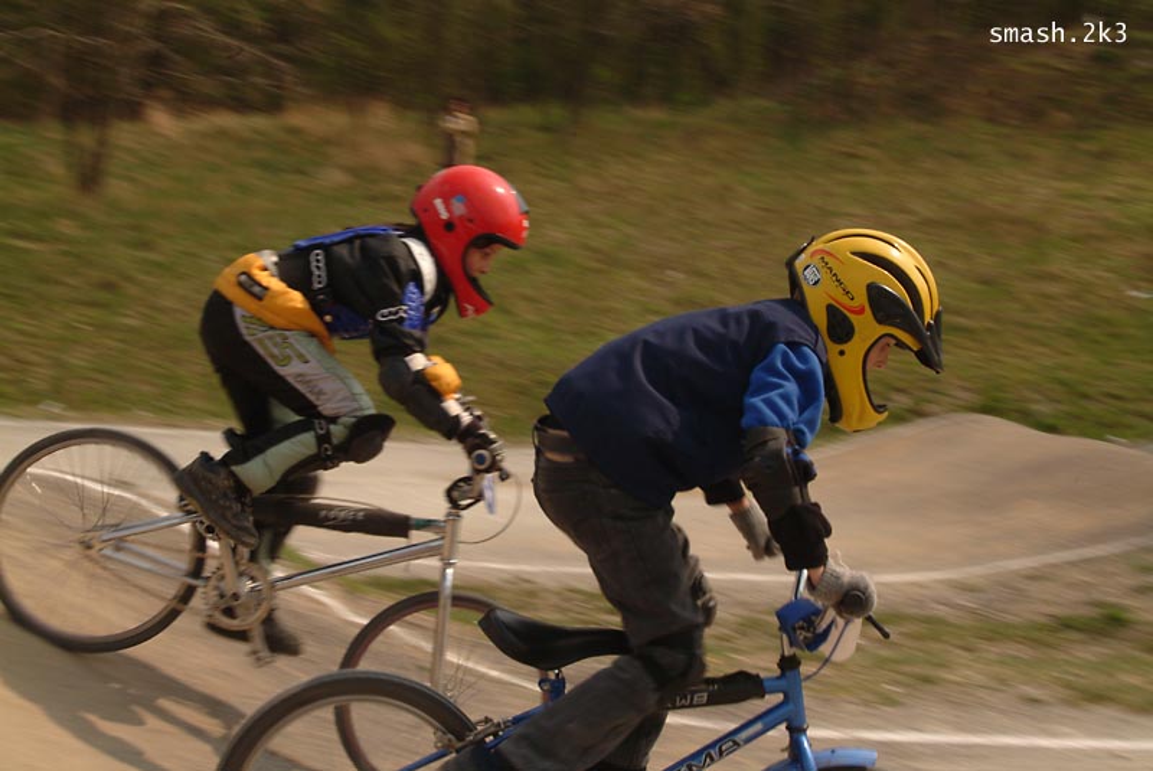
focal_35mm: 52
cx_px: 576
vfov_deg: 25.8
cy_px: 386
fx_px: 1683
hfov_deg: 37.8
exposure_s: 1/125
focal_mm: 35
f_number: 11
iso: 100
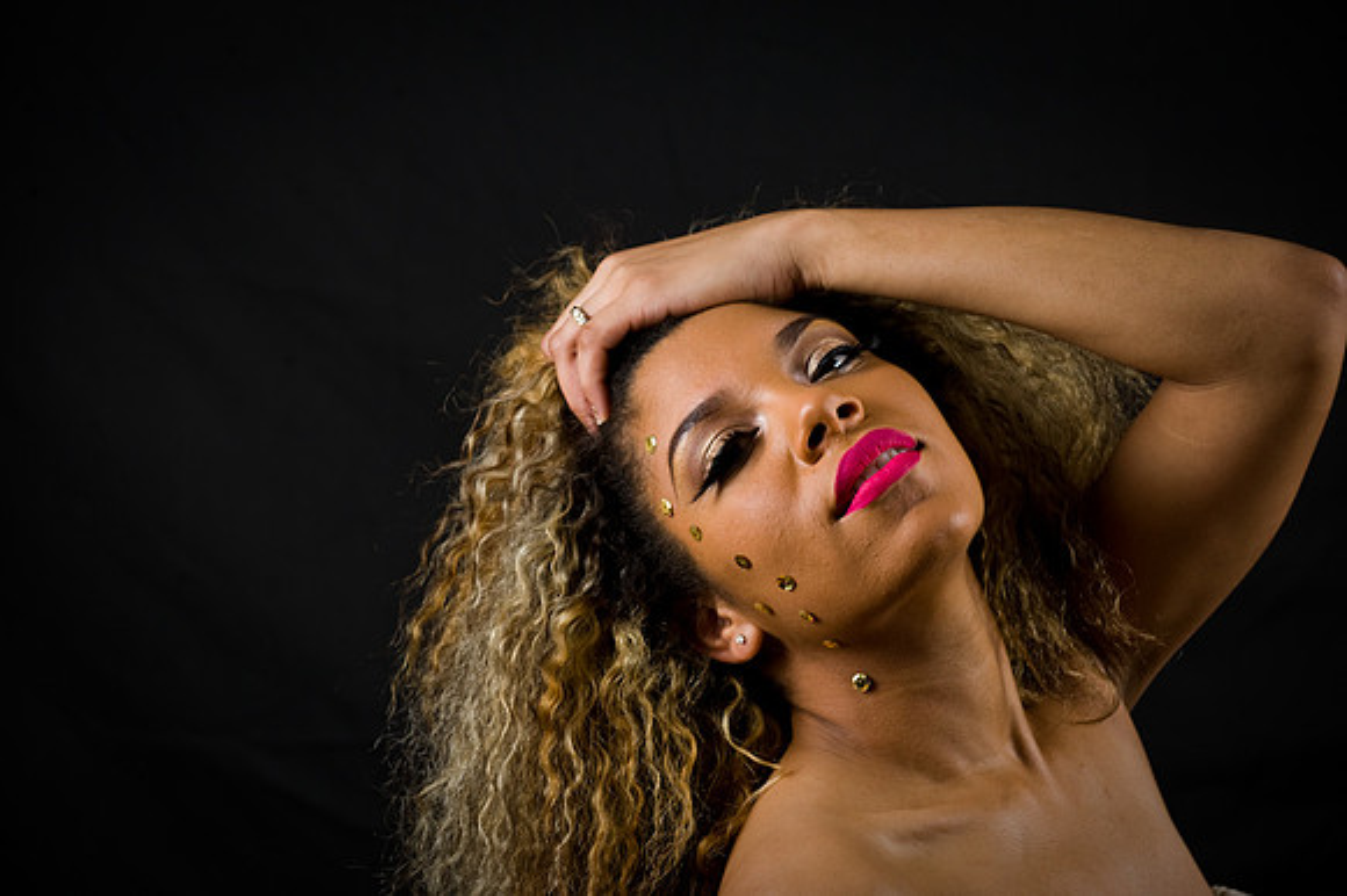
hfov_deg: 13.7
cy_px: 448
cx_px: 674
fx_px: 5609
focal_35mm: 150
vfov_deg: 9.1
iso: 200
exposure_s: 1/125
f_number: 5.6
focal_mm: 150
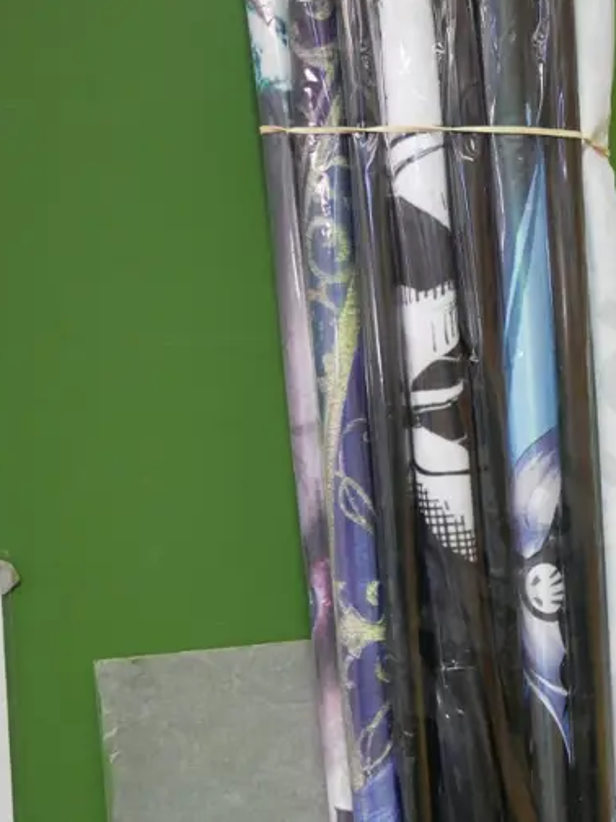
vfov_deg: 27.9
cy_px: 568
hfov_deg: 21.0
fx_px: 1639
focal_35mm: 69
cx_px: 504
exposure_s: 1/60
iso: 1000
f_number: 3.8
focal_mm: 17
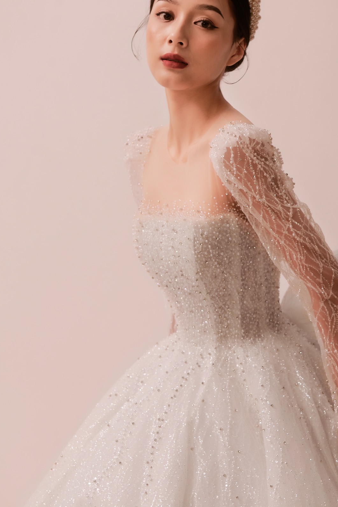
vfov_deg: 20.2
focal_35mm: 101
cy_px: 287
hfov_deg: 13.5
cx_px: 224
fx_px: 1424
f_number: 5.6
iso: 250
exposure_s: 1/125
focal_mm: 70
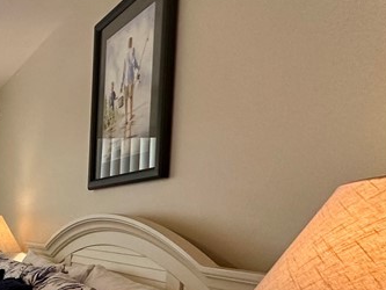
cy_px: 252
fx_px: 480
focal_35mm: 43
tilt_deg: -3.2
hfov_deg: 28.0
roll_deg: -0.7
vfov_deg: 32.2
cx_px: -201
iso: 200
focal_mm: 2.22
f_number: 2.2
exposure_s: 1/120
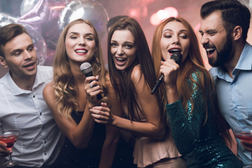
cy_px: 84
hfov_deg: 39.6
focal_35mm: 50
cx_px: 126
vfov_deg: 27.0
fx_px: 350
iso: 160
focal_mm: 50
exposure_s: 1/20
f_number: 2.5
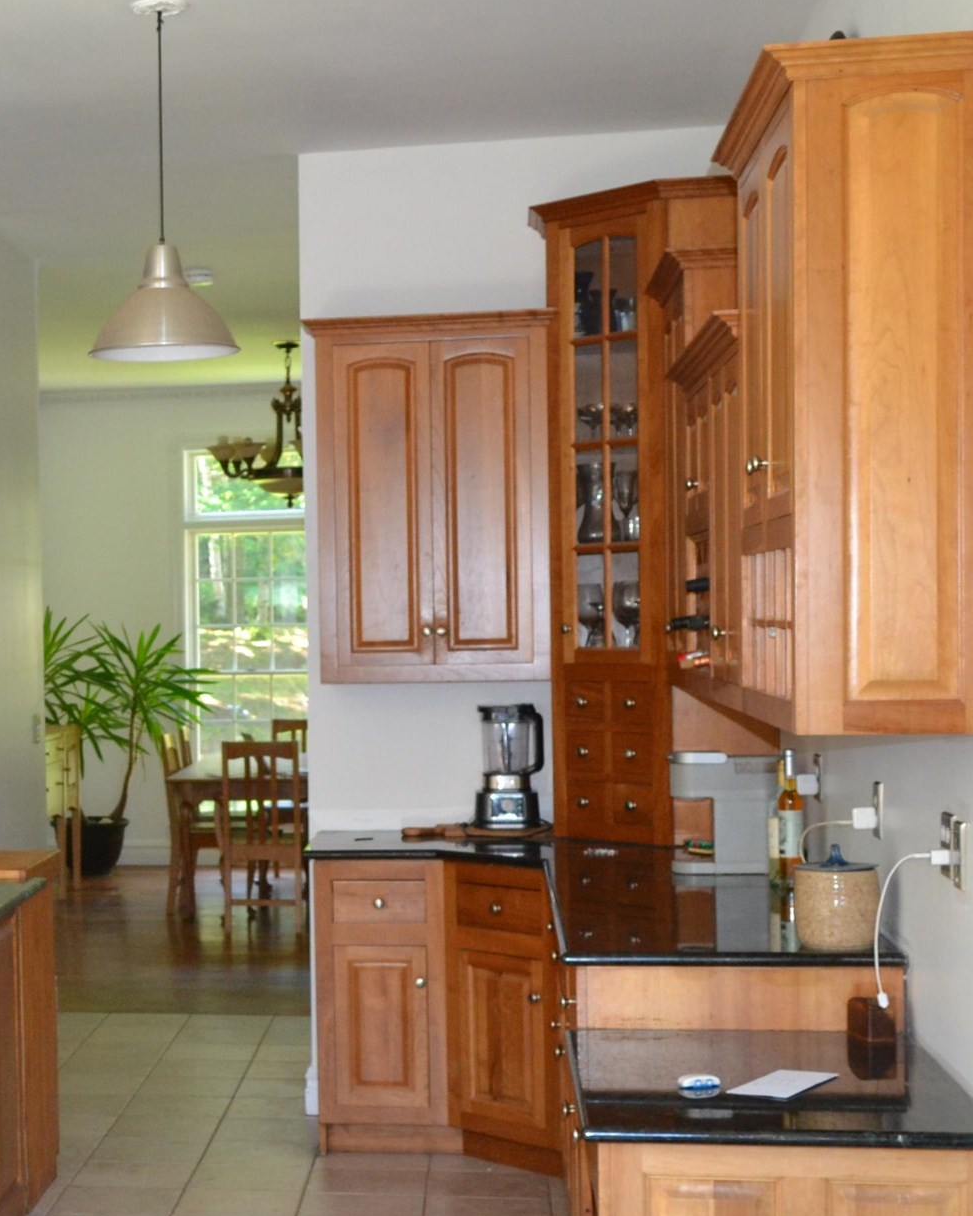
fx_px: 2303
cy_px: 700
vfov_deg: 29.5
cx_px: -99
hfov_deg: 22.5
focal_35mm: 64
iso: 640
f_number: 3.5
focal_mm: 18
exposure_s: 1/60
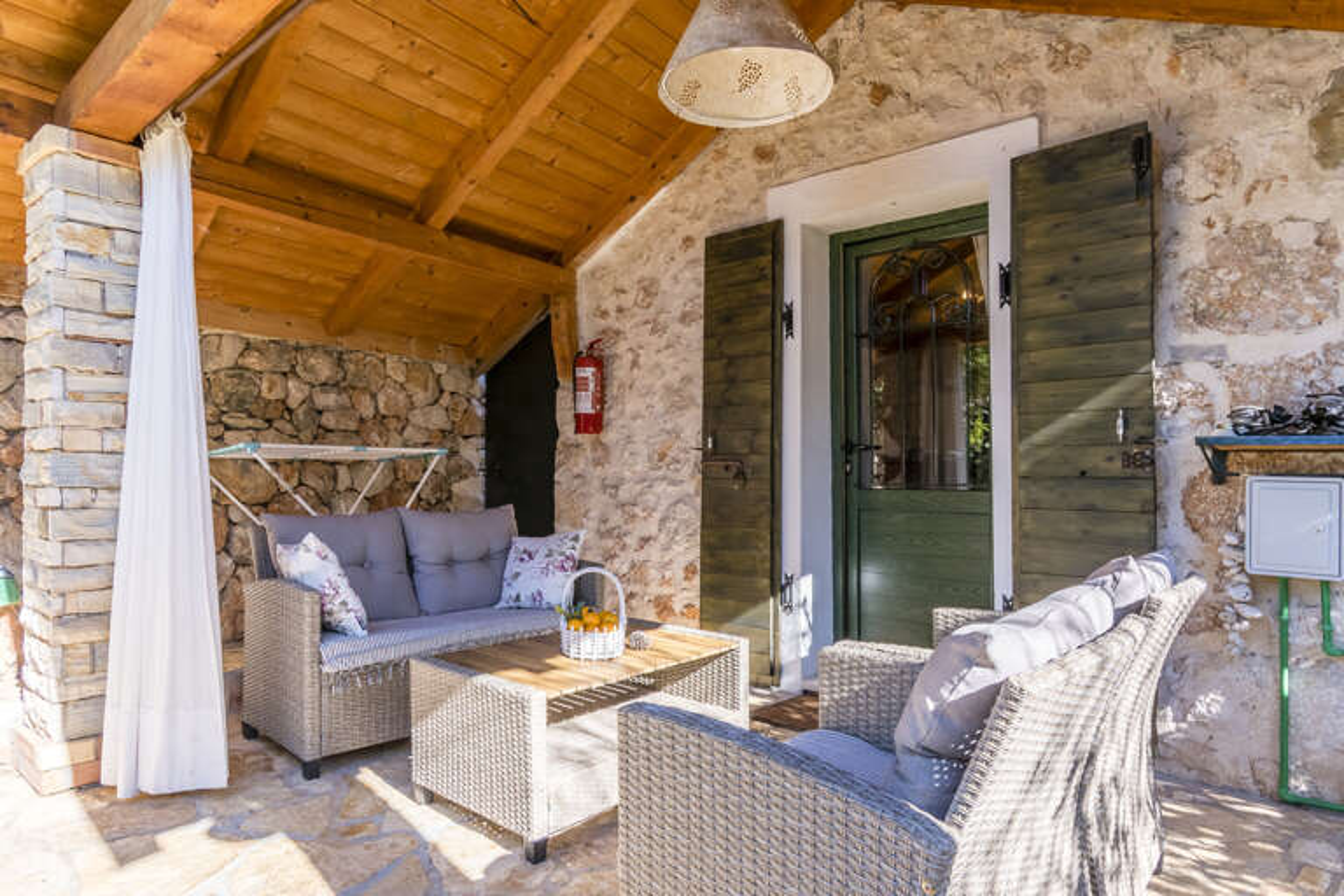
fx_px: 784
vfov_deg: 59.5
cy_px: 448
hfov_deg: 81.2
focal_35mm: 21
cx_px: 672
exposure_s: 1/100
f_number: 11
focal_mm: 14
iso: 200
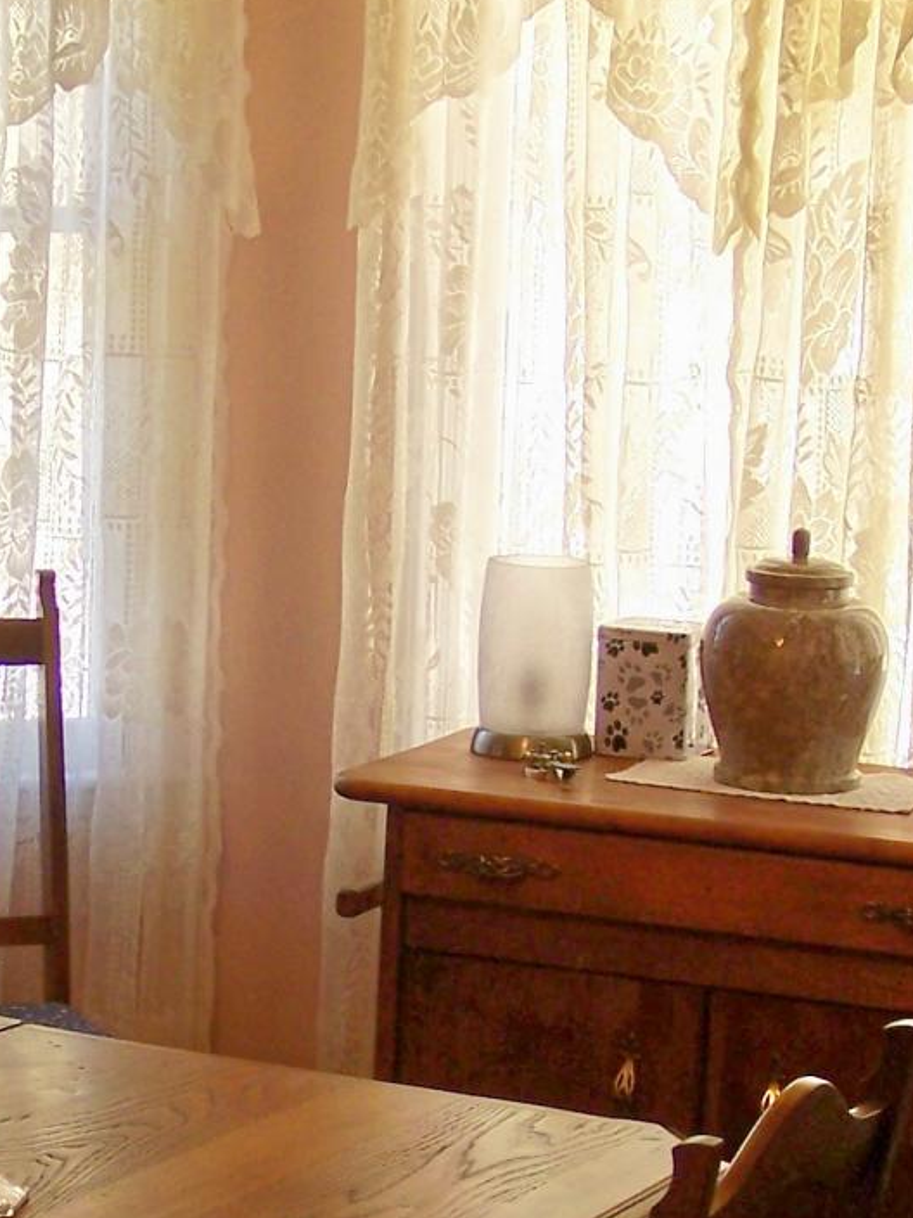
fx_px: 3798
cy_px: 915
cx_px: 282
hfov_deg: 13.7
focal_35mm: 108
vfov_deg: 18.1
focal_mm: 6.3
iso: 64
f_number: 2.8
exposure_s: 1/20
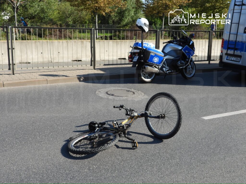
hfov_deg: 45.8
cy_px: 92
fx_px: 291
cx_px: 123
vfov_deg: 35.1
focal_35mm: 41
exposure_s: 1/800
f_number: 3.2
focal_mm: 7.4
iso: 100
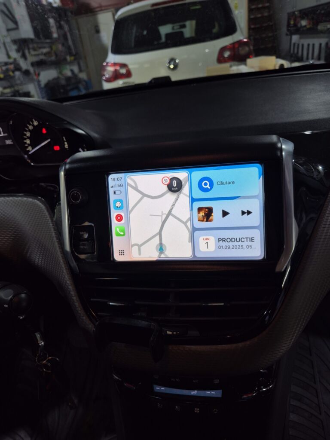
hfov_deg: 58.9
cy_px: 220
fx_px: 292
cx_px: 165
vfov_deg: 73.9
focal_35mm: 23
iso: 32
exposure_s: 1/100
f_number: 1.8
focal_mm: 5.4
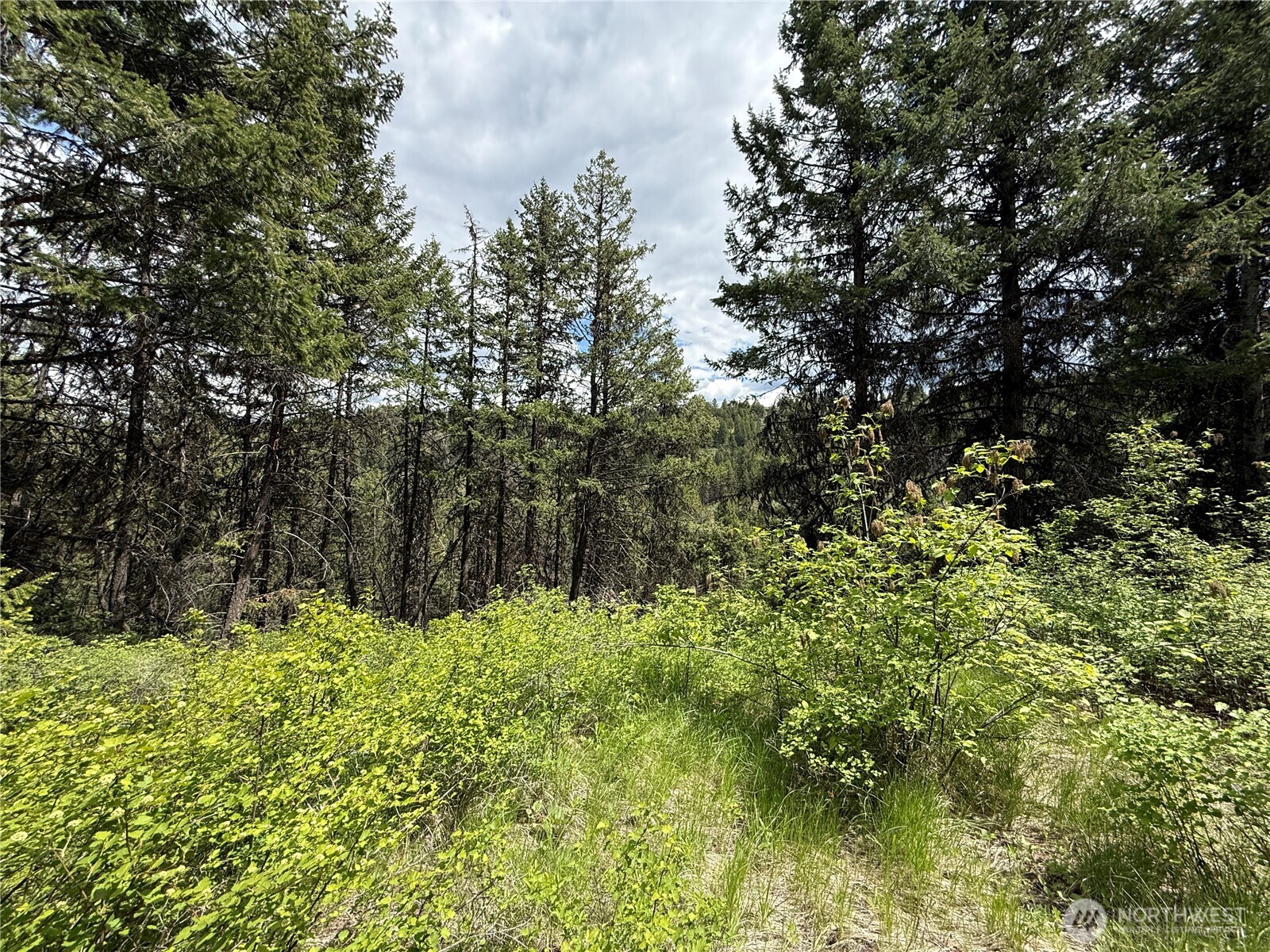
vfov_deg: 85.7
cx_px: 635
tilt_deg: +2.5
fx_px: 514
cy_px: 476
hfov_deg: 102.1
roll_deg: -1.5
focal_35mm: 14
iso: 64
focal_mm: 2.22
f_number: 2.2
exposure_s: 1/1399
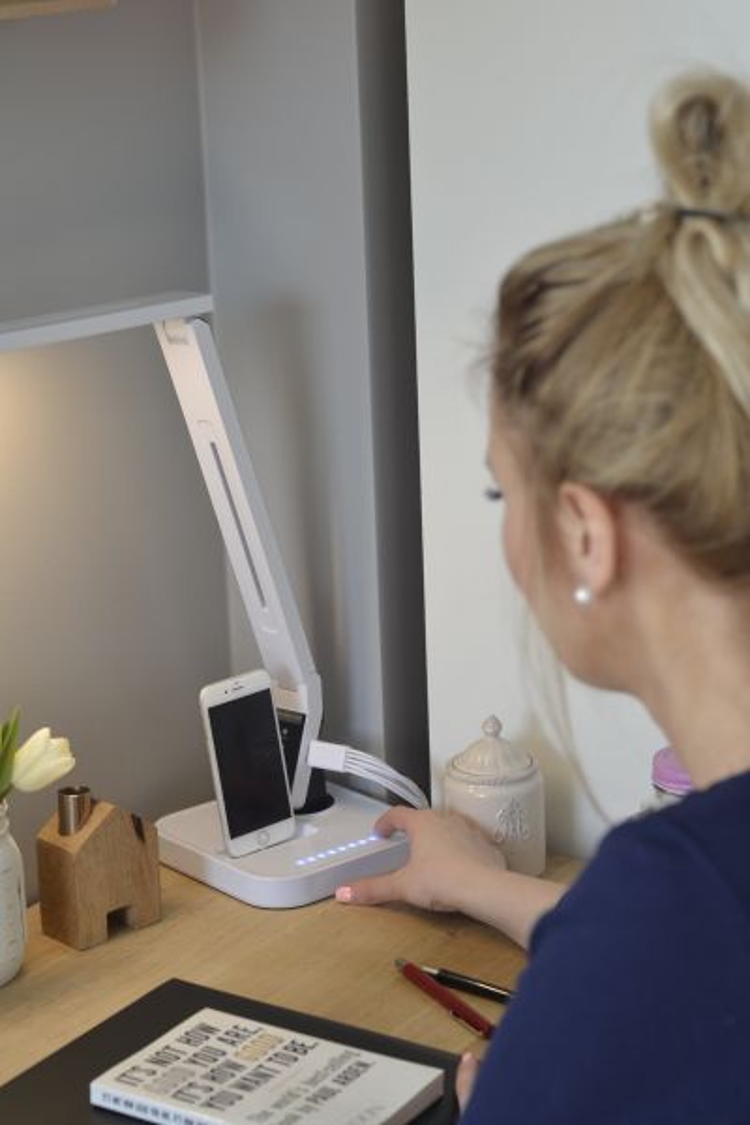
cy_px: 562
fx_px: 2344
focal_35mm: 75
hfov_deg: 18.2
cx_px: 375
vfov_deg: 27.0
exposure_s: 1/80
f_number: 4.5
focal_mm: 50
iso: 400
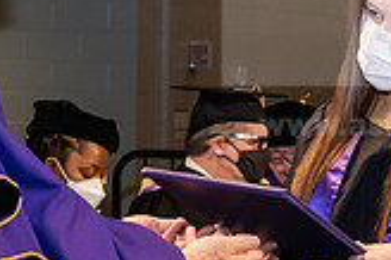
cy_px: 175
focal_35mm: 198
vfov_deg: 6.9
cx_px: 150
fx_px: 2148
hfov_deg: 10.4
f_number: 6.3
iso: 1600
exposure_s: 1/200
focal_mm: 56
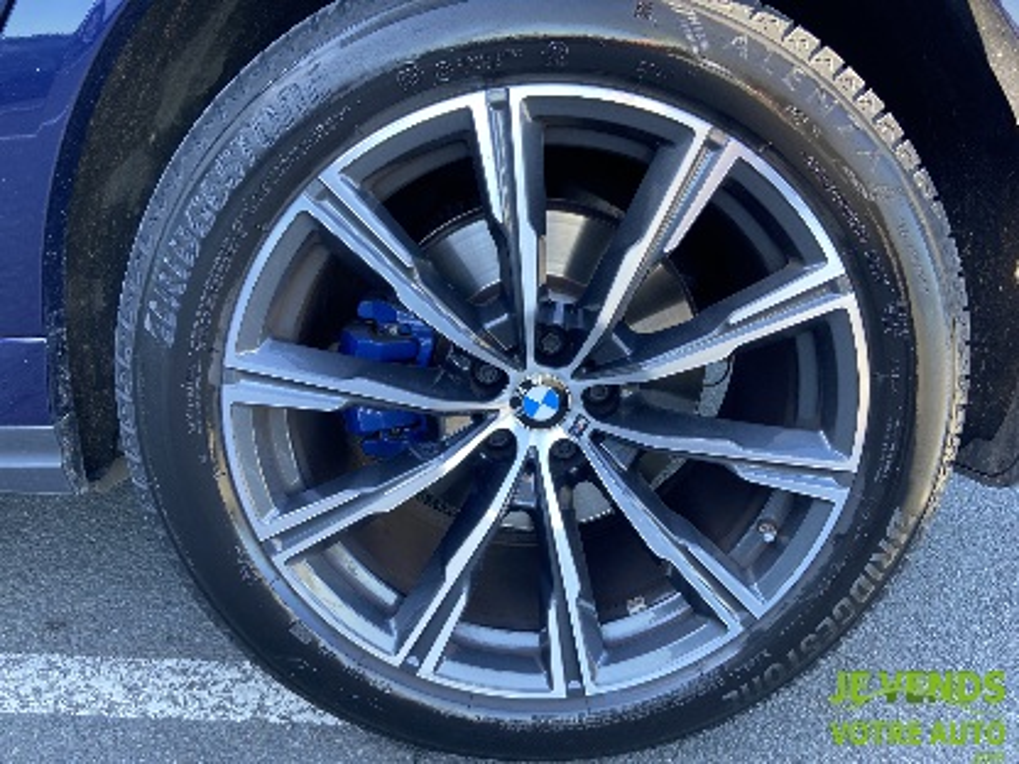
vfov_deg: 53.1
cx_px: 510
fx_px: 765
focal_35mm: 26
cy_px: 382
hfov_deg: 67.3
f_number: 1.8
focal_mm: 4.25
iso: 64
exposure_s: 1/121
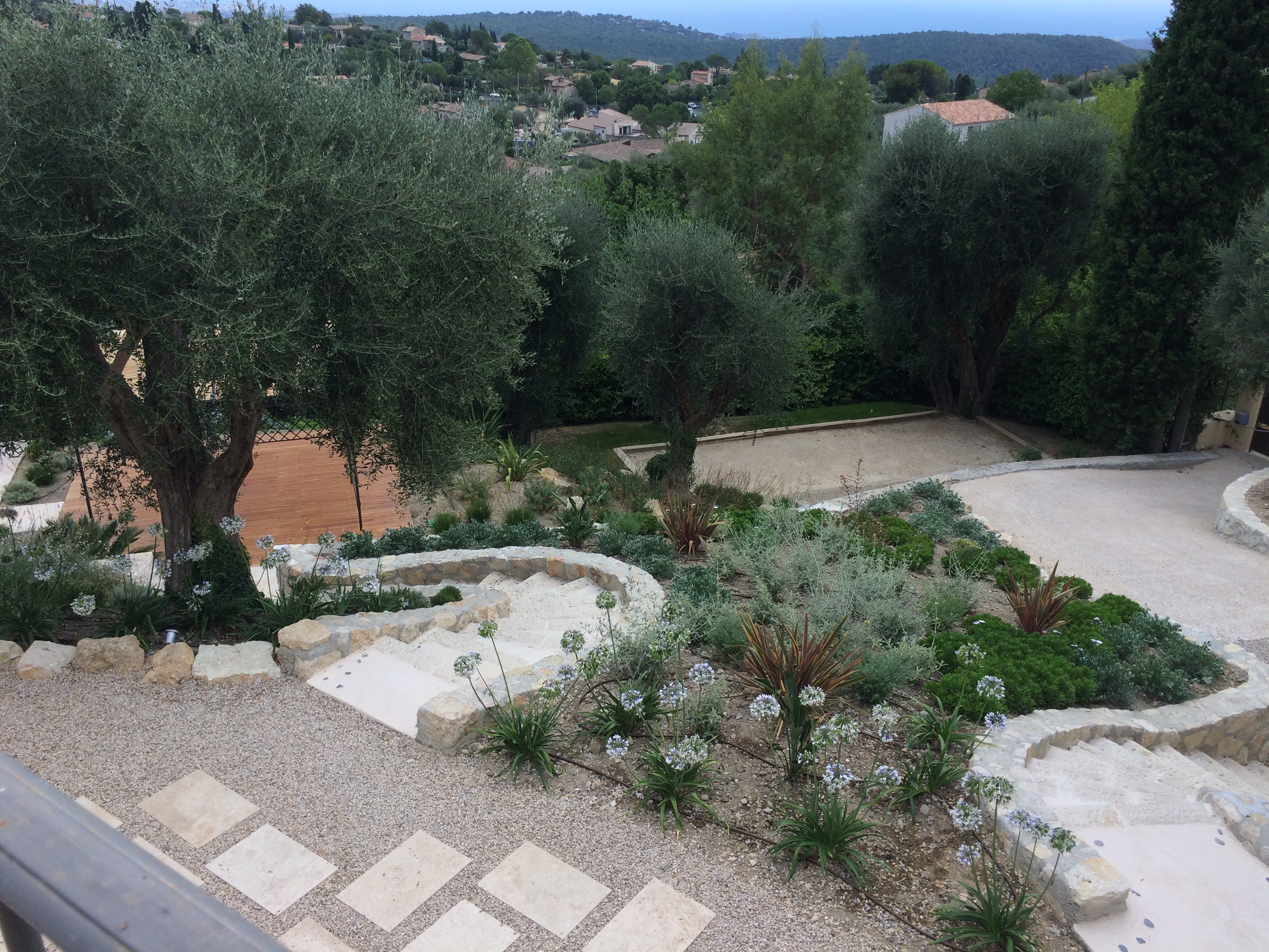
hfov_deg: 61.7
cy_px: 476
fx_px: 1063
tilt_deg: -23.7
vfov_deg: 48.2
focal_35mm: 29
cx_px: 634
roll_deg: -1.3
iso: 32
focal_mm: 4.15
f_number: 2.2
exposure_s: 1/954
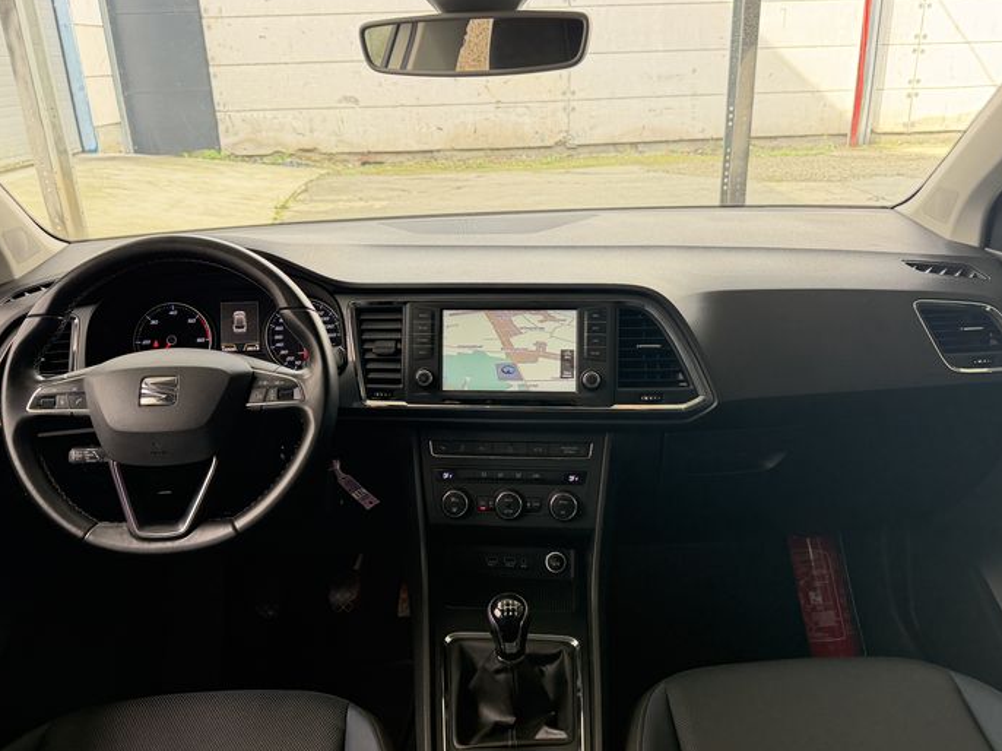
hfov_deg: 63.5
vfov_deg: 49.7
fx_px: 810
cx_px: 501
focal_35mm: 28
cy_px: 384
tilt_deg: -21.8
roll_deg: +1.5
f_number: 1.78
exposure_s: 1/92
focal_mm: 6.76
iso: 200
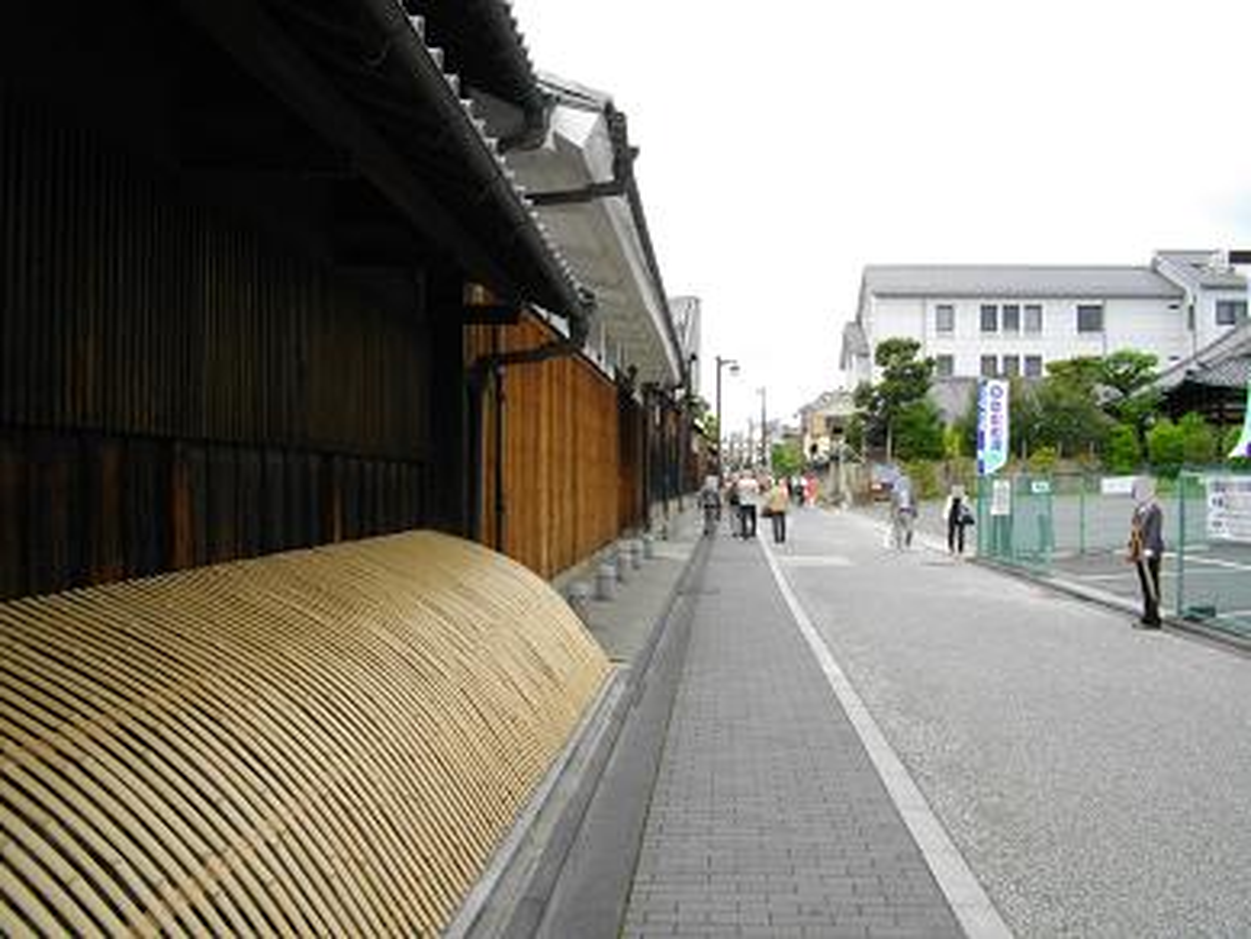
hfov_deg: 56.8
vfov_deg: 44.2
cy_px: 470
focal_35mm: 32
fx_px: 1157
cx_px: 626
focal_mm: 5.7
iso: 100
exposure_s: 1/250
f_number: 5.5
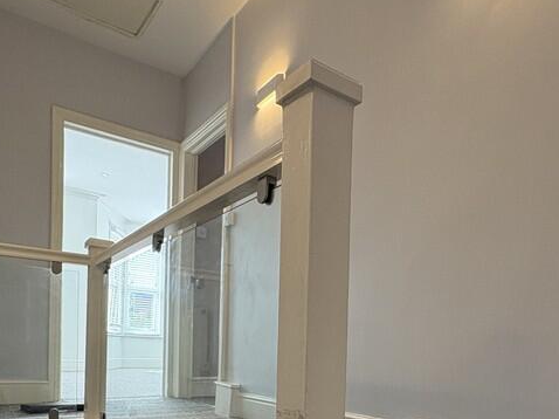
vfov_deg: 43.4
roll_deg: -2.2
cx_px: 337
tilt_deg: -1.1
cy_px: 364
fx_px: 484
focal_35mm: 30
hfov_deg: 59.5
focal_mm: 2.22
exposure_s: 1/100
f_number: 2.2
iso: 200
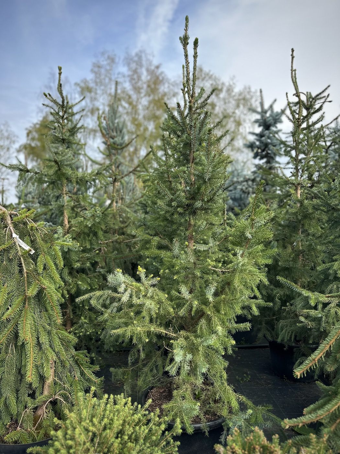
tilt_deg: -1.7
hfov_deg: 56.8
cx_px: 170
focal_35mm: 24
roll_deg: +2.1
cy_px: 227
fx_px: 314
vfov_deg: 71.6
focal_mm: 6.86
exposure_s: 1/1433
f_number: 1.78
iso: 80
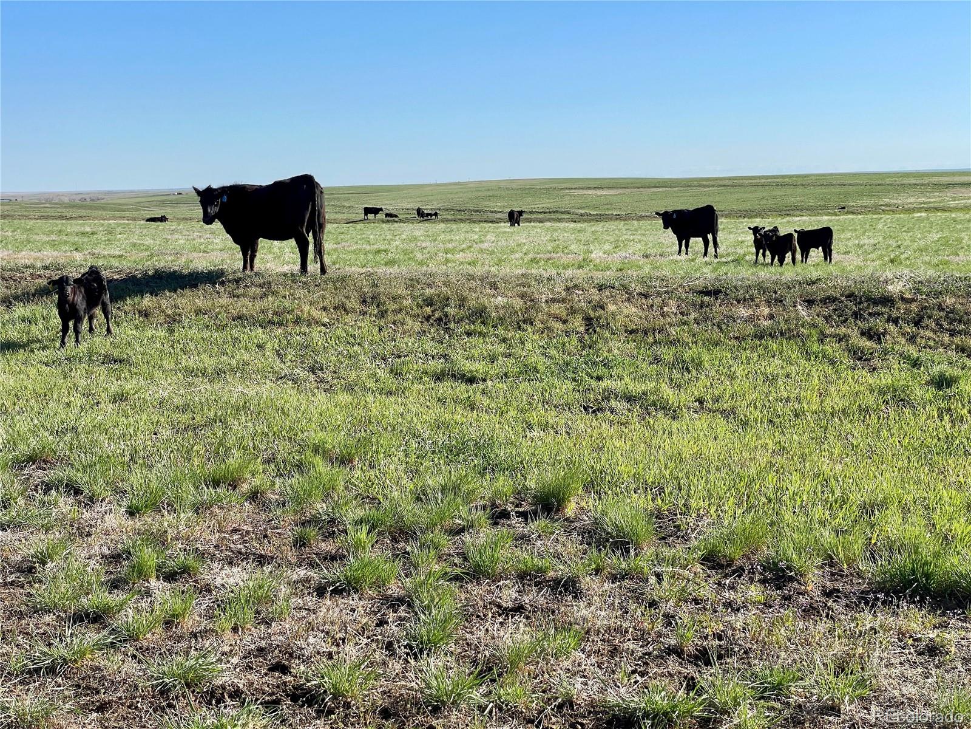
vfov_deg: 28.0
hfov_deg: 36.8
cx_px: 486
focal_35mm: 52
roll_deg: +2.3
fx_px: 1459
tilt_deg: -8.1
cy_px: 364
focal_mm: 6
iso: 25
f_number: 2
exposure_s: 1/1497
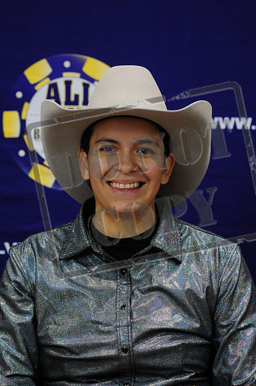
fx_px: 1316
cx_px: 128
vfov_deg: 16.7
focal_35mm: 123
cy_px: 193
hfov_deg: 11.1
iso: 640
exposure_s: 1/125
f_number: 4
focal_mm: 82
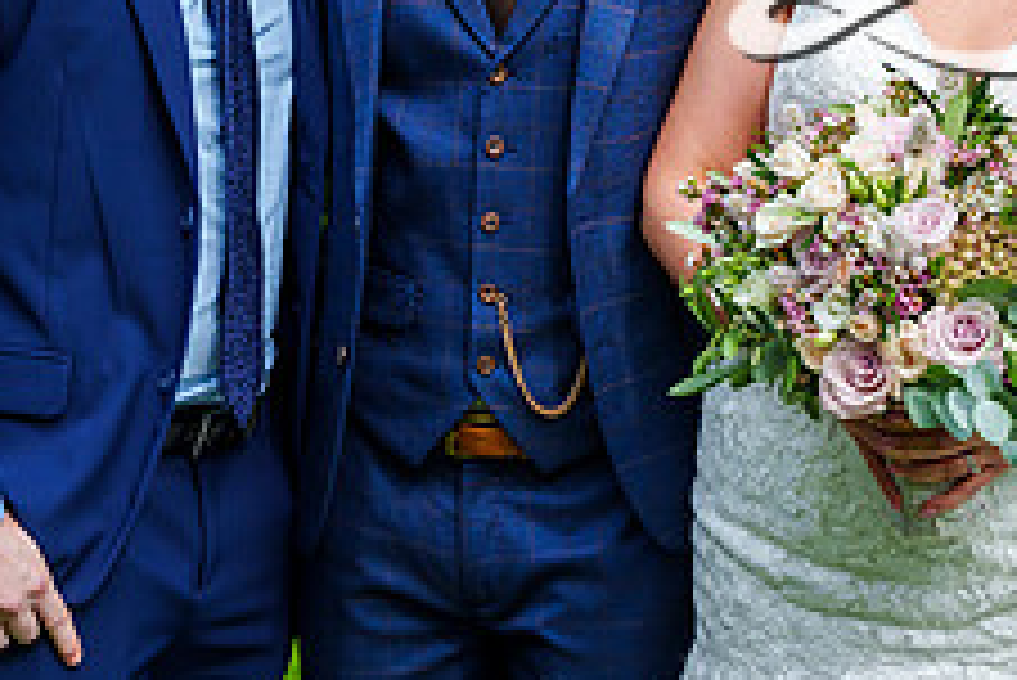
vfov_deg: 10.7
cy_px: -92
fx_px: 3562
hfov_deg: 16.2
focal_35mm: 126
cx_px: 729
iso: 800
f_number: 3.5
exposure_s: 1/8000
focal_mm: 43
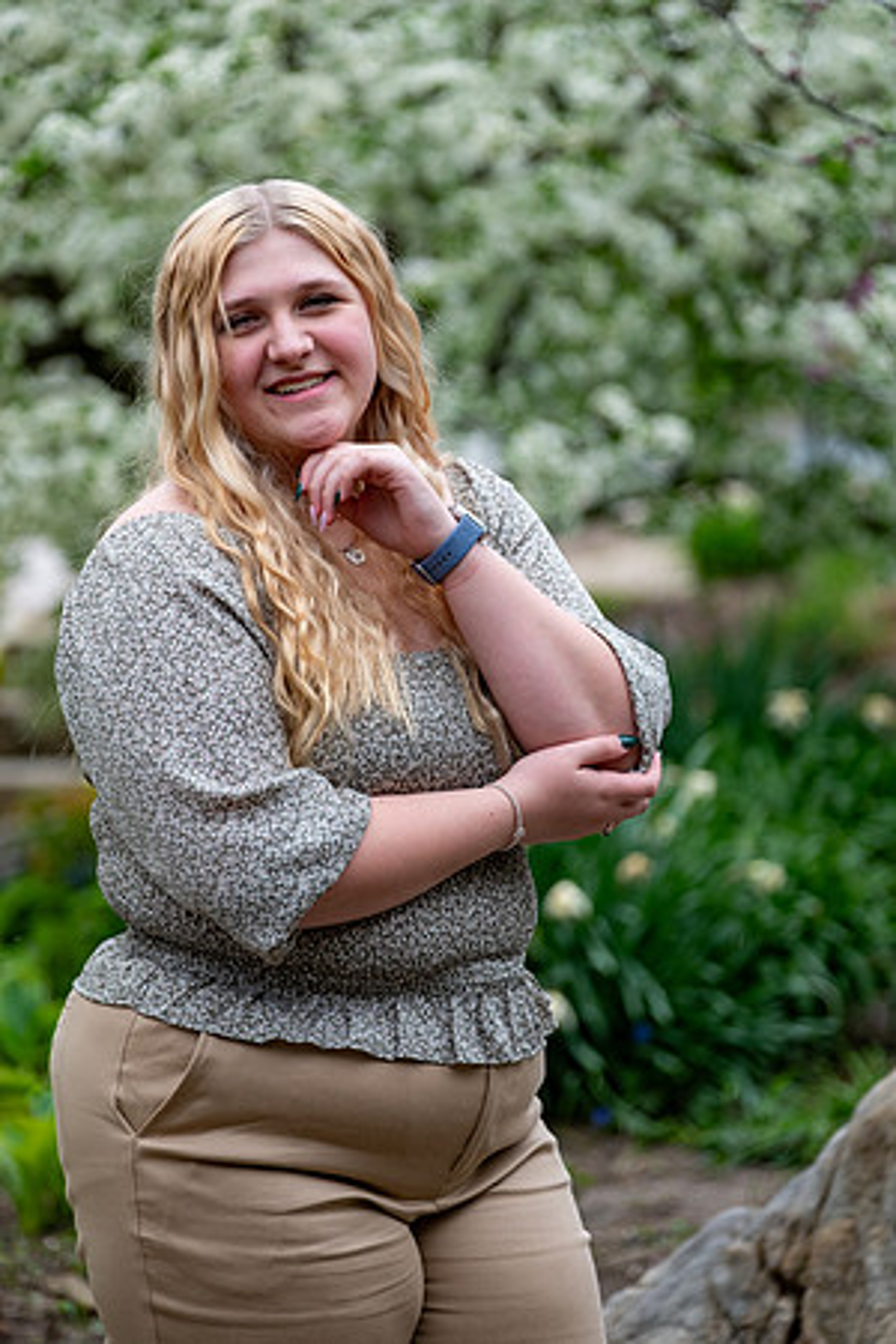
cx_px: 448
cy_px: 672
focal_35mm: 159
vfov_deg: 12.9
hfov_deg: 8.6
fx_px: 5936
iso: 250
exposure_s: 1/500
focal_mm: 106
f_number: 2.8
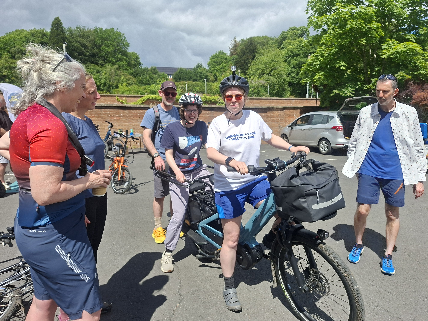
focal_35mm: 23
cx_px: 214
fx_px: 284
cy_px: 160
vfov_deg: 58.9
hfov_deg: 73.9
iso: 50
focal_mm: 5.54
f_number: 1.8
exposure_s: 1/2304
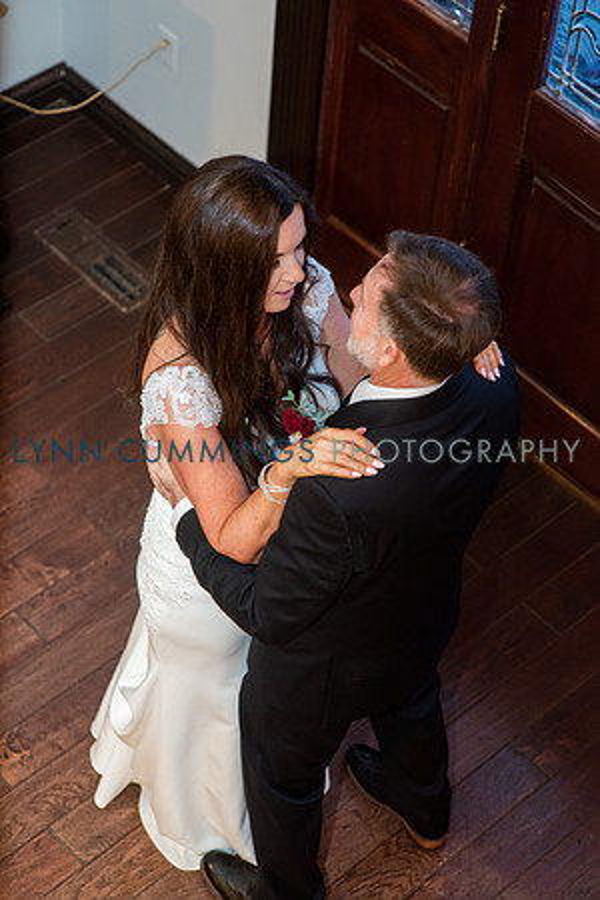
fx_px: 2125
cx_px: 300
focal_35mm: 85
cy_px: 450
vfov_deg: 23.9
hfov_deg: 16.1
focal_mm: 85
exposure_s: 1/100
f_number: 3.2
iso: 1250
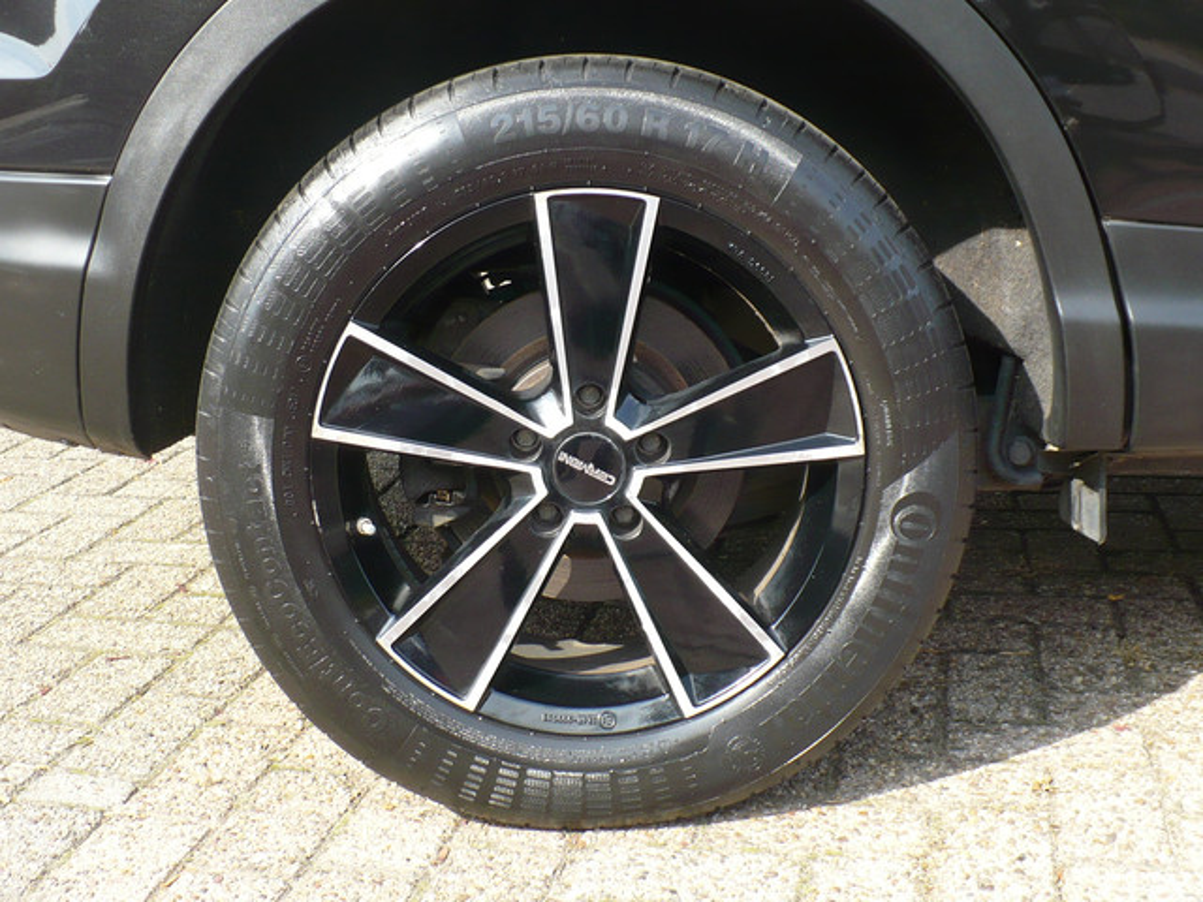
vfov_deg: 29.7
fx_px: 1703
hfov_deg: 38.9
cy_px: 451
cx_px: 602
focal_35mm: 49
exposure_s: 1/250
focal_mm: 6.1
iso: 100
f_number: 2.8
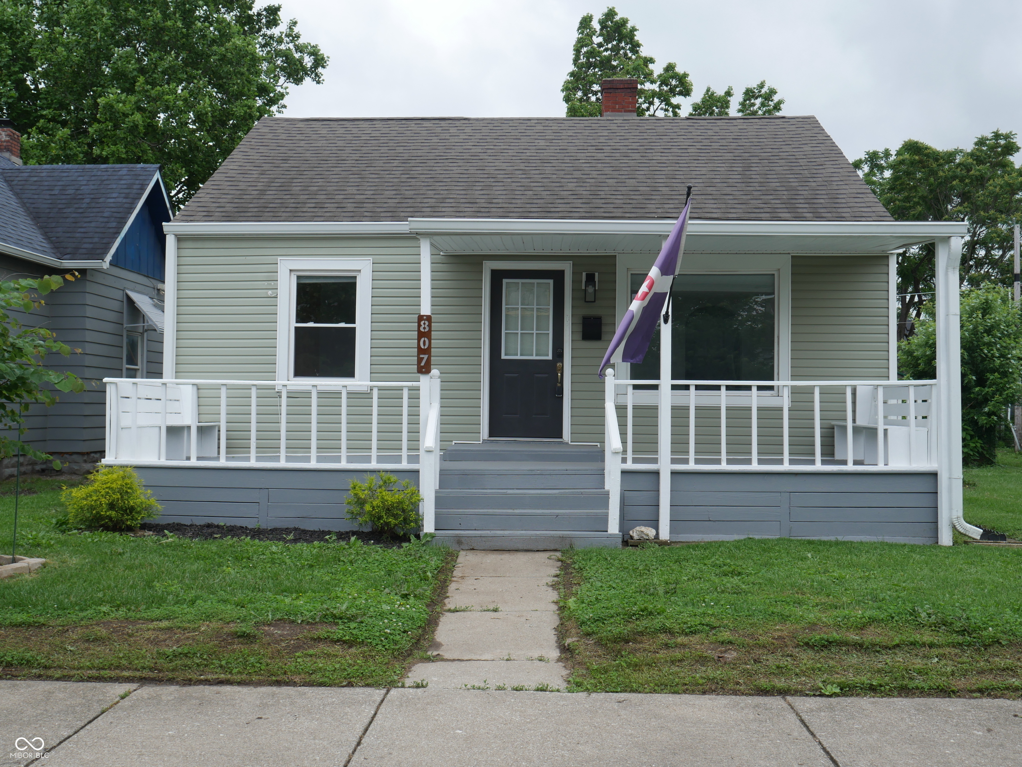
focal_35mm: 32
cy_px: 384
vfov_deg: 44.2
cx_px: 511
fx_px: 945
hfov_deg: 56.8
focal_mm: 16
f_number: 7.1
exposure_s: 1/400
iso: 200
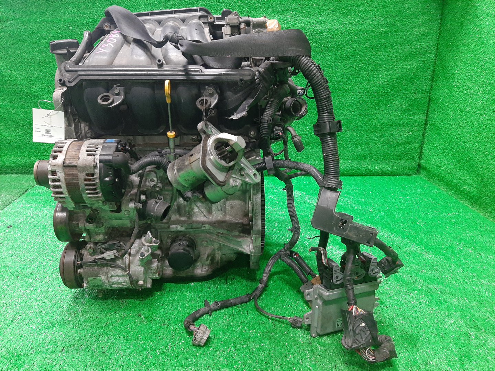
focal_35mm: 26
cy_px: 186
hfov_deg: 67.3
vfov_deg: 53.1
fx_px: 372
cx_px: 248
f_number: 1.7
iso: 229
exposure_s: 1/50
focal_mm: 3.93
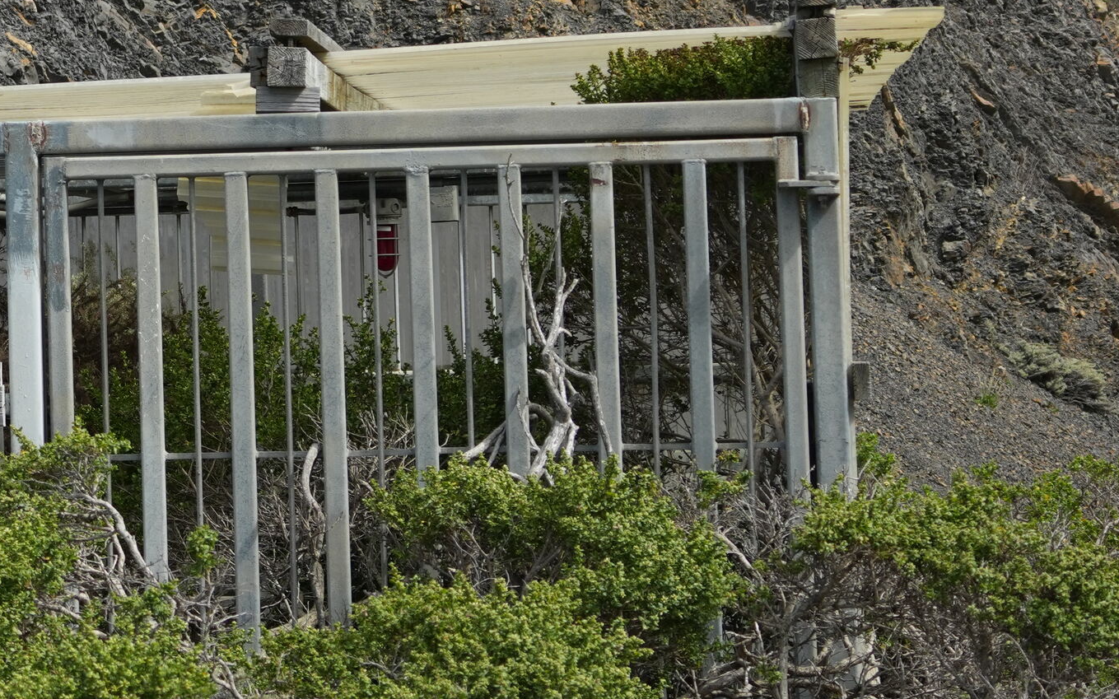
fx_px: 4940
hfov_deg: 12.8
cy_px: -24
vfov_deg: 8.0
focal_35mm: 162
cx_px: 137
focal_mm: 50
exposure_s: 1/1250
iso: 250
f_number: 4.5
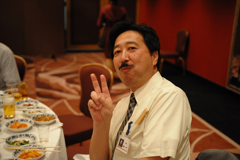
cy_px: 80
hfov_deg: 39.6
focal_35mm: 50
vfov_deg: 27.0
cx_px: 120
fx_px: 333
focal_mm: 50
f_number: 2.8
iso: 3200
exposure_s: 1/125
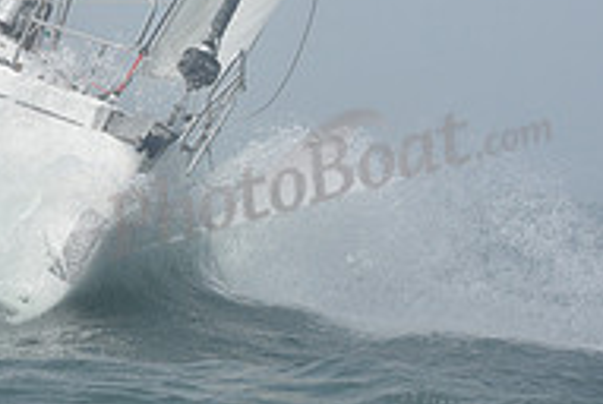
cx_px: -54
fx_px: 4680
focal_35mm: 279
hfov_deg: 7.3
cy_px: 55
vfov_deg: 4.9
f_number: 13
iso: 320
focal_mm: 92
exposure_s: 1/800
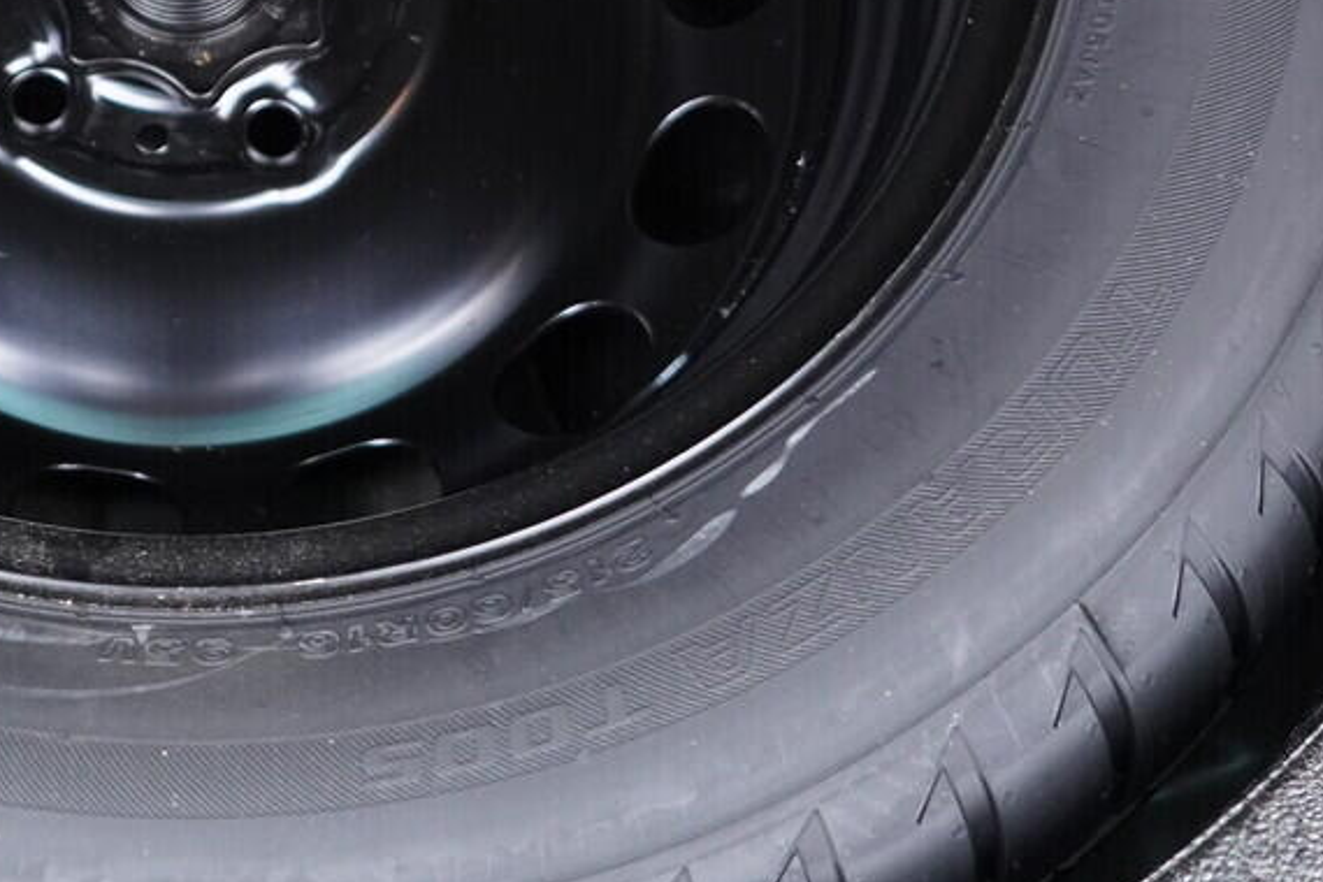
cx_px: 114
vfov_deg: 14.6
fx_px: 3344
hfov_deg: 21.8
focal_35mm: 91
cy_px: -109
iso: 1250
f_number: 2.8
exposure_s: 1/40
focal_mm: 24
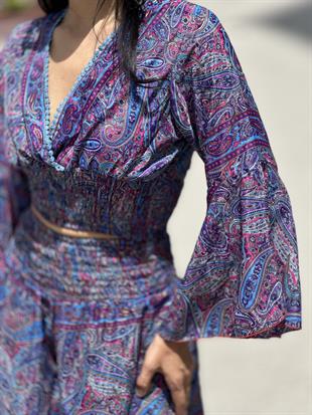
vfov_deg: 25.3
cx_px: 156
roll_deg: -0.1
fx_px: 925
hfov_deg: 19.1
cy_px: 208
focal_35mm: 77
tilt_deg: -15.4
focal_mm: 9
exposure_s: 1/896
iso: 32
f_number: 2.8
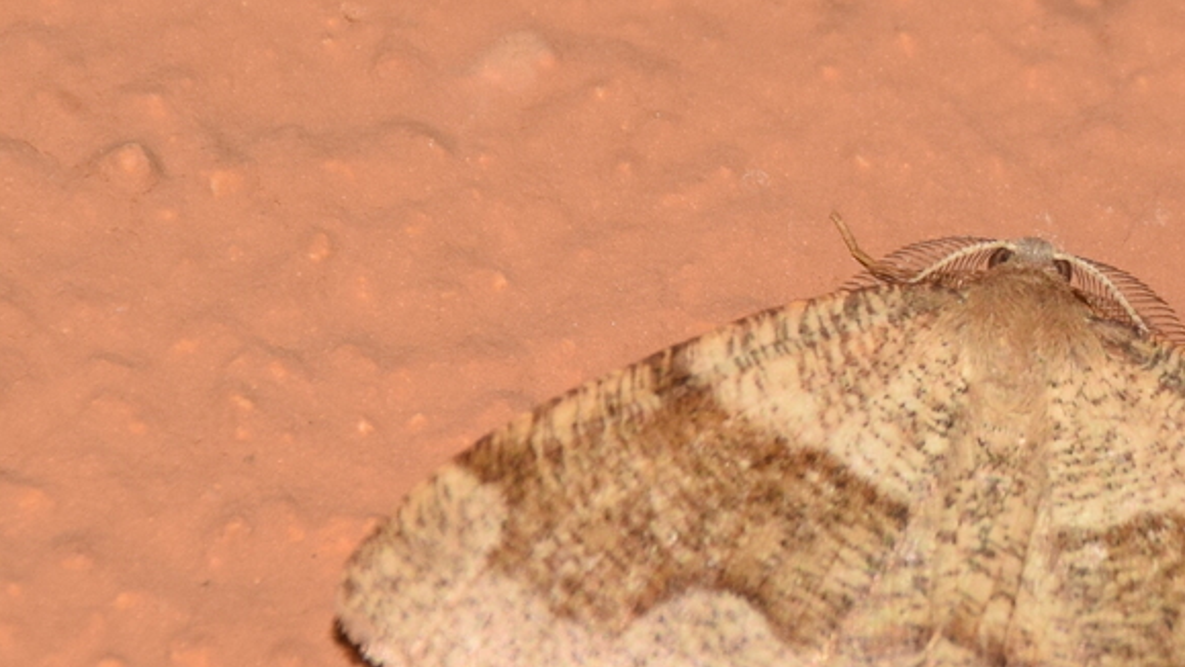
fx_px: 11471
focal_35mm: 365
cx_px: 949
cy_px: 471
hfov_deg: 5.9
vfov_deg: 3.3
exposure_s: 1/160
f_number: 10
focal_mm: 140
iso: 400
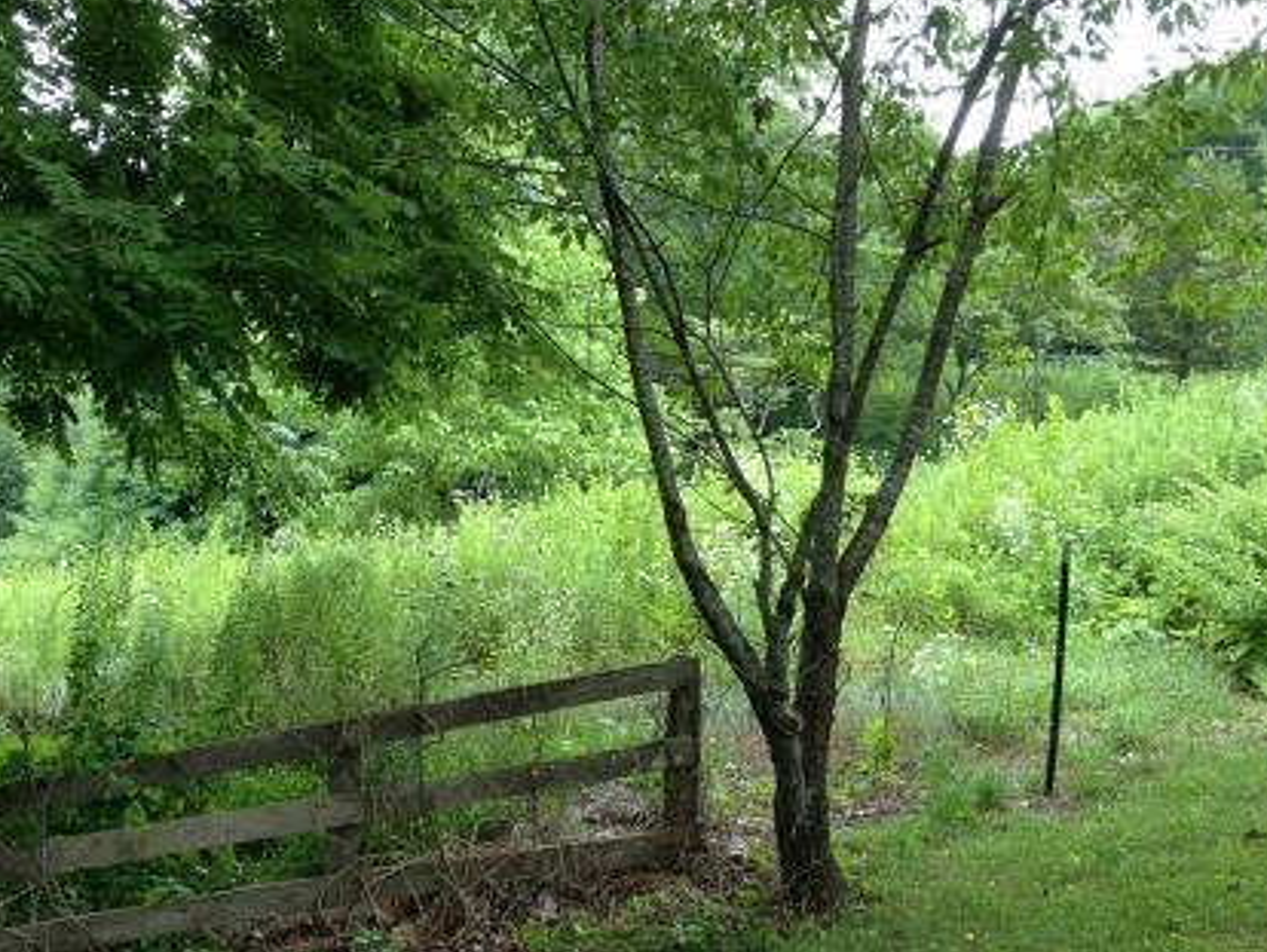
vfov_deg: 29.7
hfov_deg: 38.5
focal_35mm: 49
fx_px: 1795
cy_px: 422
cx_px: 438
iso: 50
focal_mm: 4.28
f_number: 2.4
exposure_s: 1/120
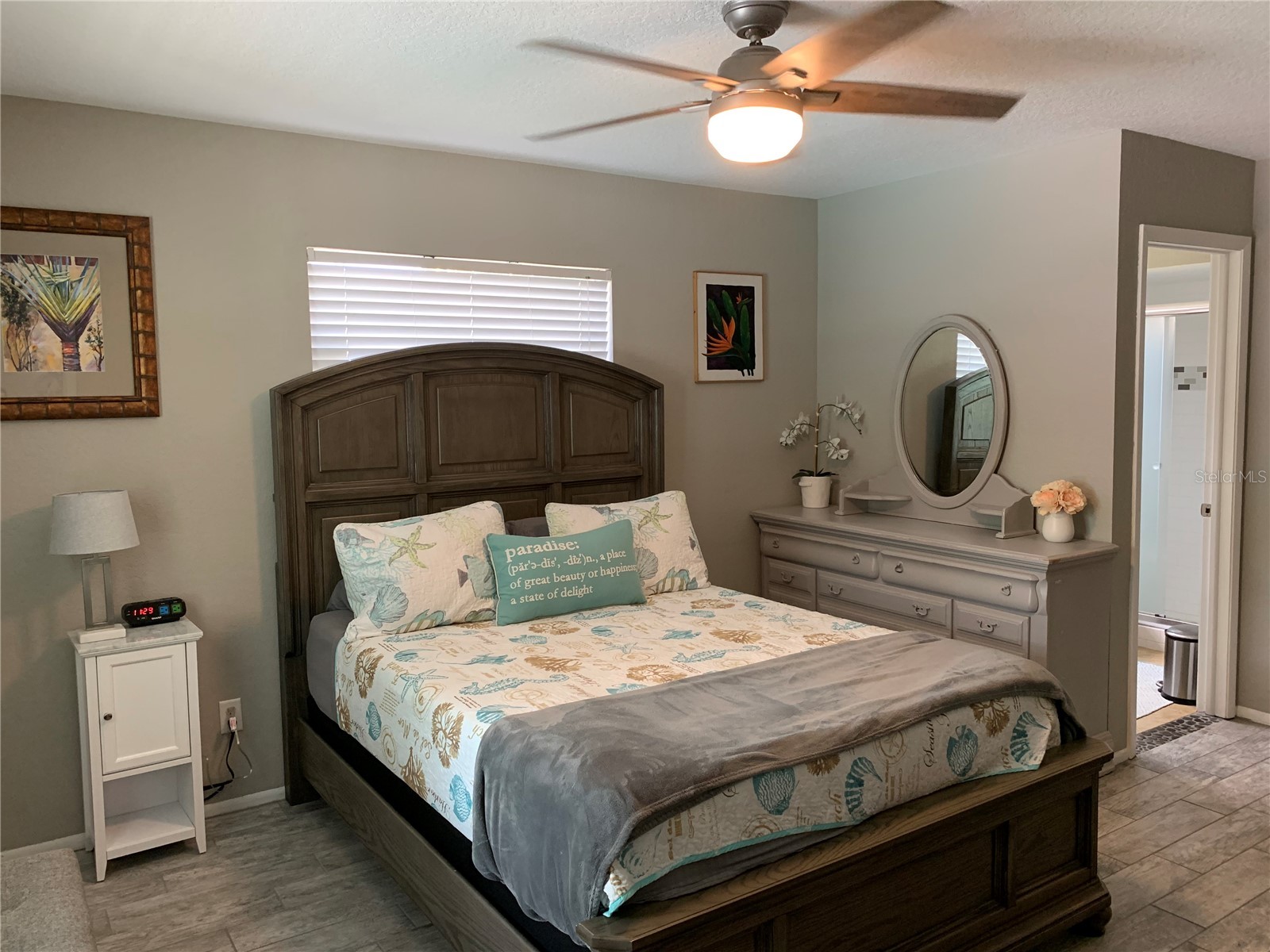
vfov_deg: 53.1
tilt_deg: -5.3
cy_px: 476
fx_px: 954
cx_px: 635
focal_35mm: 26
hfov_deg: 67.3
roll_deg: +0.6
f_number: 1.8
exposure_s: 1/60
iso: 125
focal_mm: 4.25
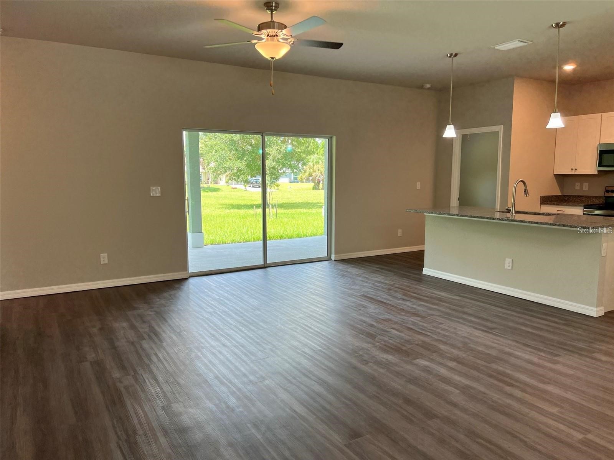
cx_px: 307
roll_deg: +0.1
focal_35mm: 26
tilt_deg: -8.3
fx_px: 461
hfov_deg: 67.3
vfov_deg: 53.1
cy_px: 230
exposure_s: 1/137
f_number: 1.5
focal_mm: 5.7
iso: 50
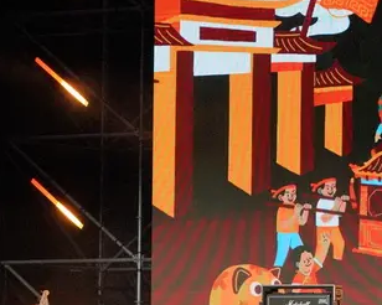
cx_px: 490
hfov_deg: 5.8
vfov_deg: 4.7
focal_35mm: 331
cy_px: 129
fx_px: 3740
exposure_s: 1/640
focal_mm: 100
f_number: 6.3
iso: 3200
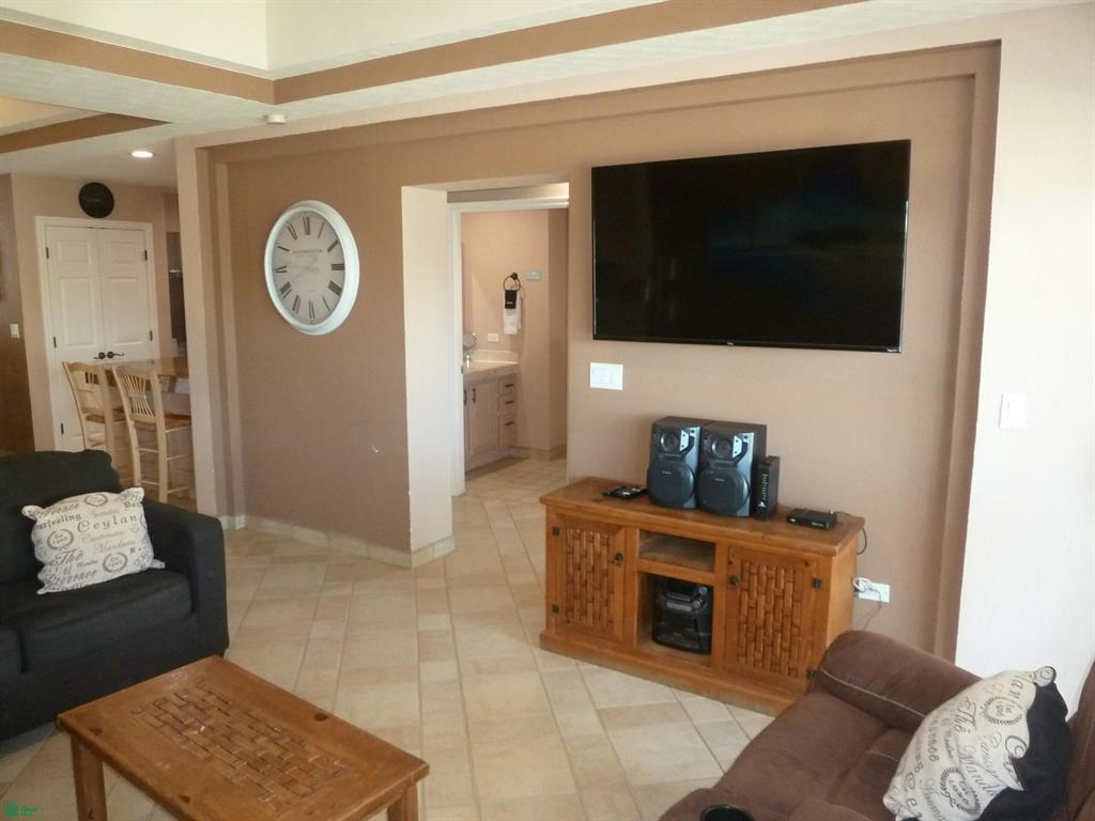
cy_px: 410
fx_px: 791
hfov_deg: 69.4
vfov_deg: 54.9
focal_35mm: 25
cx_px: 548
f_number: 3.3
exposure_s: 1/30
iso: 320
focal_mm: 4.1
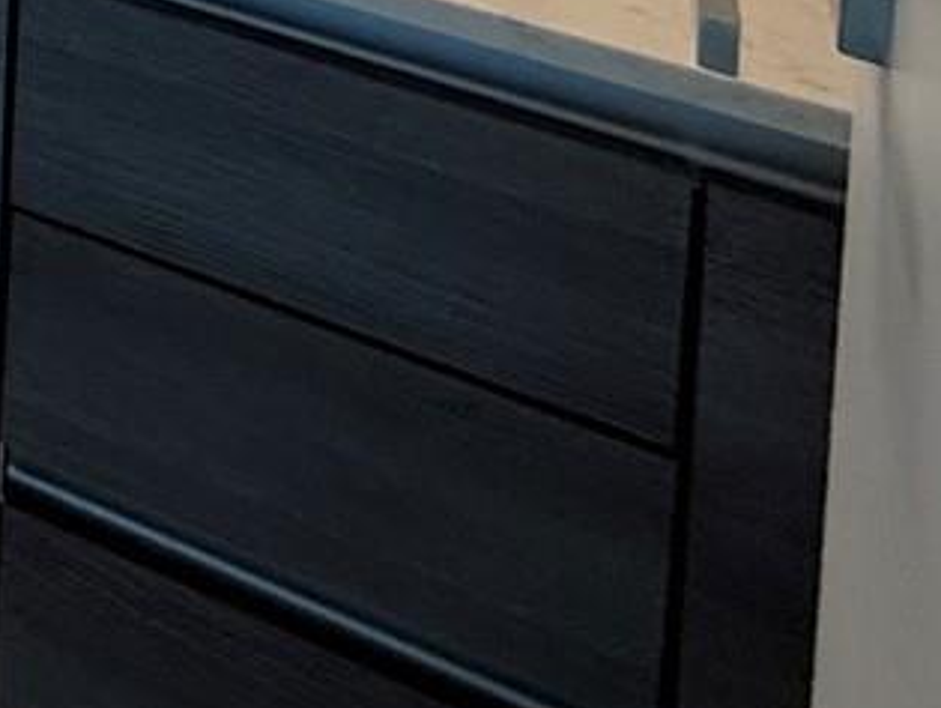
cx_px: -1108
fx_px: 1932
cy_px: -1040
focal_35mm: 71
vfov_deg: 13.8
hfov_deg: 16.8
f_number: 2.2
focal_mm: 2.22
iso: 125
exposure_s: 1/120
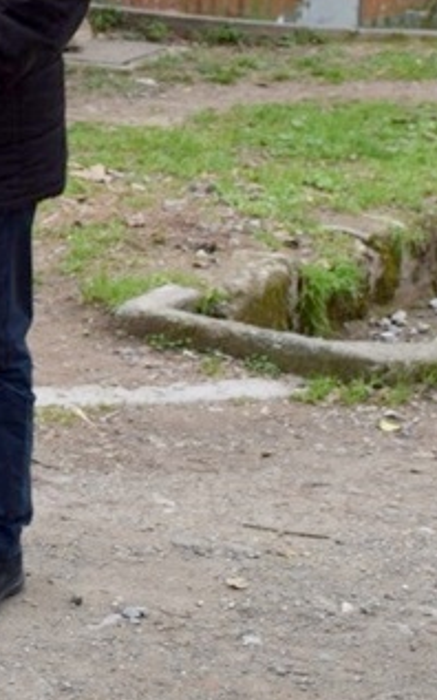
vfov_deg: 18.3
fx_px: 2154
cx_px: -307
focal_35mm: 113
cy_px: 148
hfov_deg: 10.9
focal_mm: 26
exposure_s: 1/250
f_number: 8
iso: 280
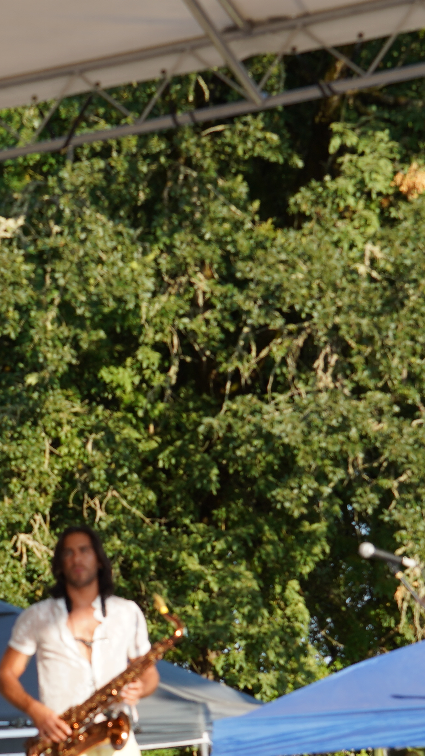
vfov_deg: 18.8
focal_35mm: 113
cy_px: 583
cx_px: -91
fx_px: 2264
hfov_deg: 10.5
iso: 100
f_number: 5
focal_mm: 42
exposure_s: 1/200
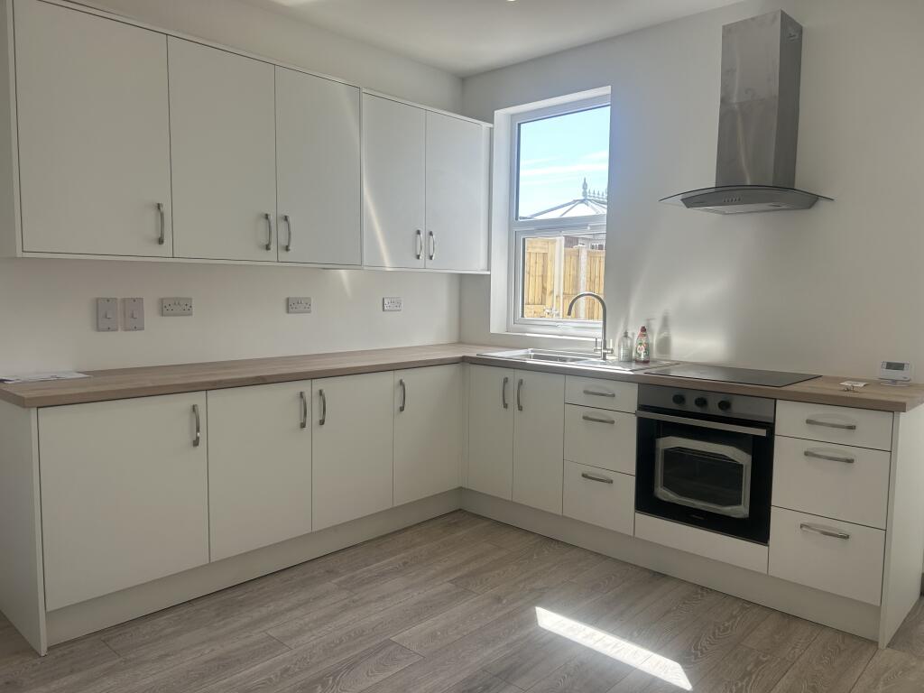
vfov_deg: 53.1
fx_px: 694
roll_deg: -0.1
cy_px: 346
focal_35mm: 26
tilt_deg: -4.9
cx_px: 462
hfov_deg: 67.3
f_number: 1.5
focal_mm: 5.7
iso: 50
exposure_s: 1/666
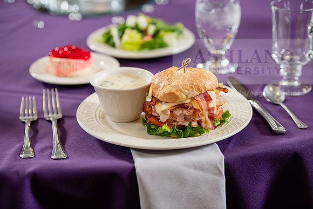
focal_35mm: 102
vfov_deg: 13.4
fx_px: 887
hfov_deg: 20.0
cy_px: 104
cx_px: 156
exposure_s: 1/160
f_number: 3.2
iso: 250
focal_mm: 102
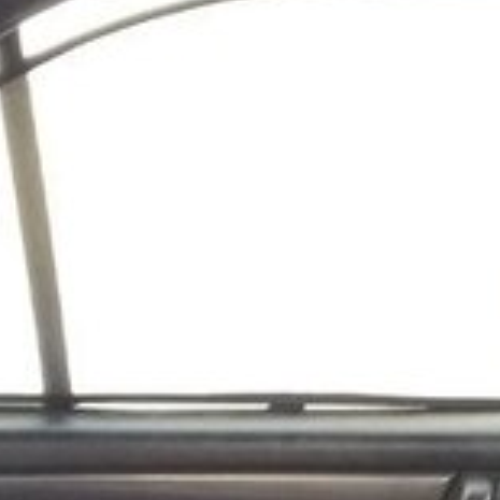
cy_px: 653
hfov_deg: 14.7
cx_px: 468
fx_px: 1912
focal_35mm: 117
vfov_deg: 14.3
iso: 320
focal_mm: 3.3
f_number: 2.2
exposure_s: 1/17
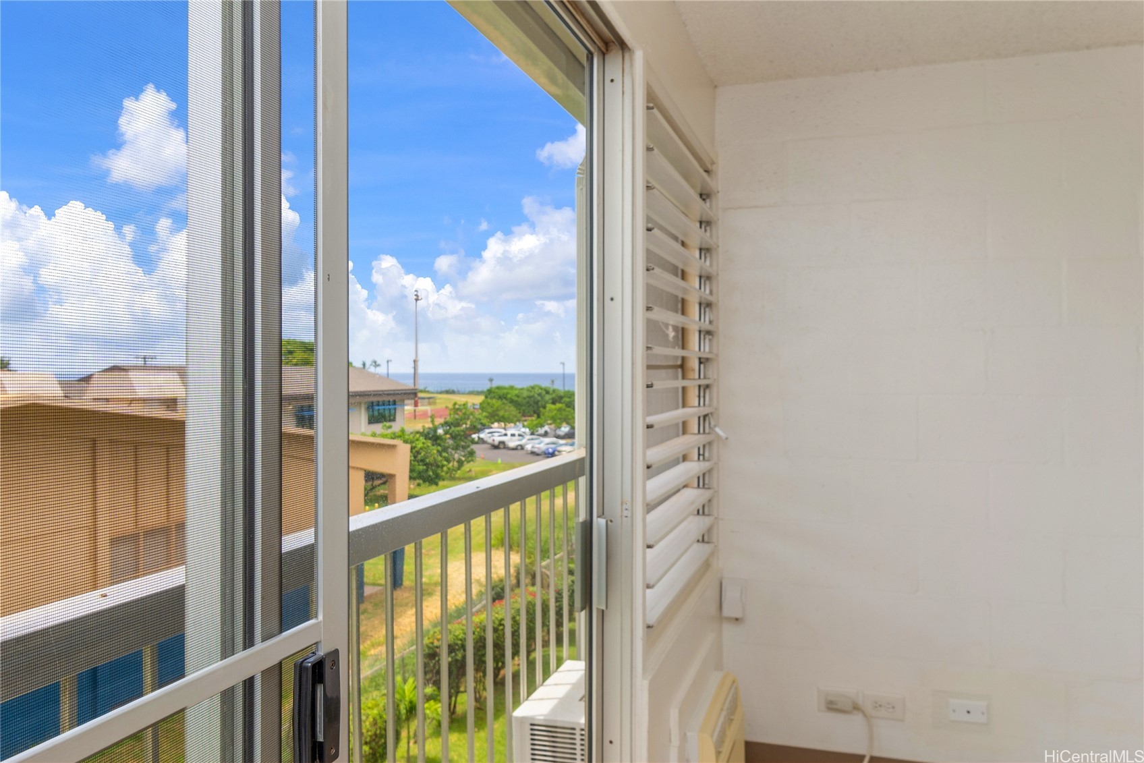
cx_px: 572
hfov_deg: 67.4
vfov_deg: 47.9
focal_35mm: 27
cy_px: 382
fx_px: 858
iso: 125
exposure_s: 1/125
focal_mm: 18
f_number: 8
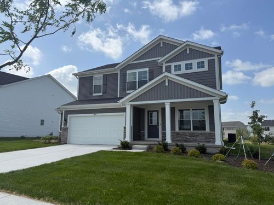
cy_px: 102
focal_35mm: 24
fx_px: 190
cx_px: 137
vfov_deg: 56.8
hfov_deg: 71.6
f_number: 1.78
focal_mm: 6.76
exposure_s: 1/6173
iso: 80
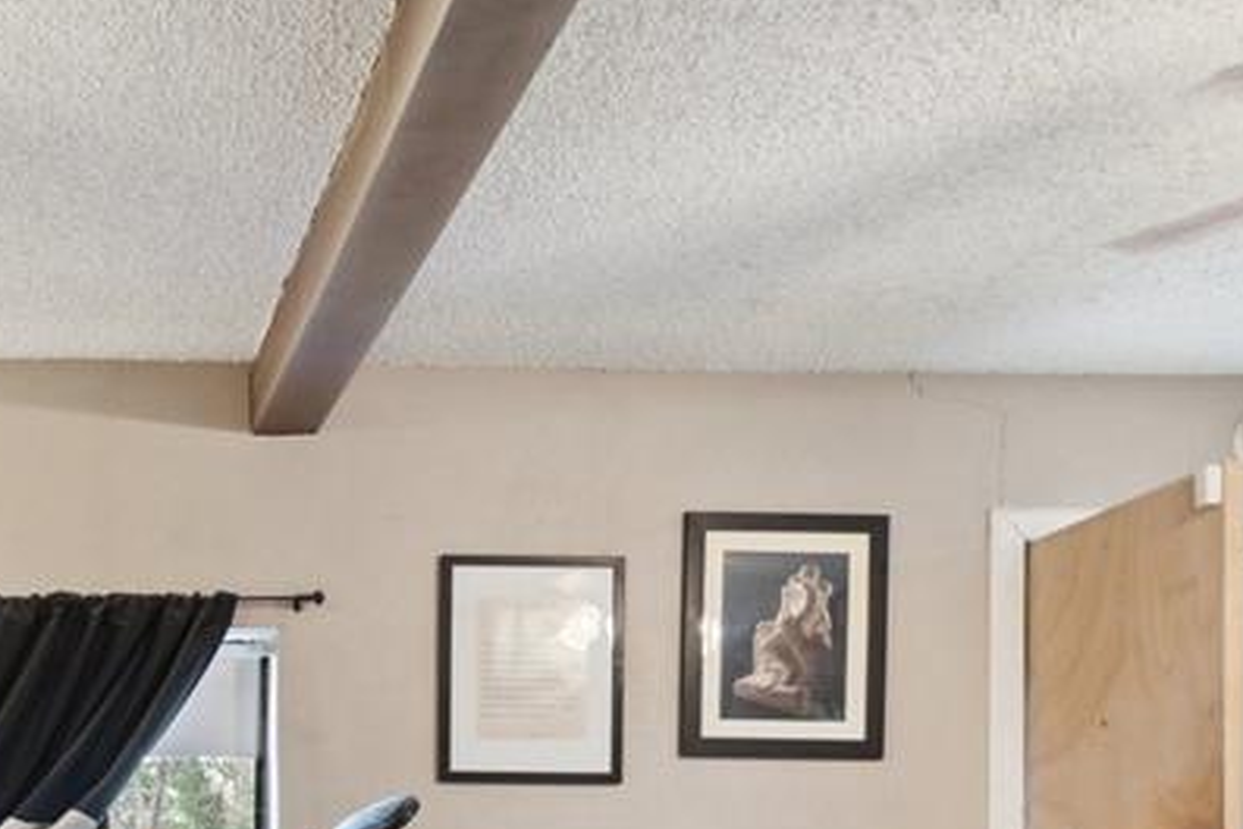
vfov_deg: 28.0
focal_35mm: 44
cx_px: 104
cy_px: 892
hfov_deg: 40.8
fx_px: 1519
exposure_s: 1/25
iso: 2500
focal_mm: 17
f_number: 7.1
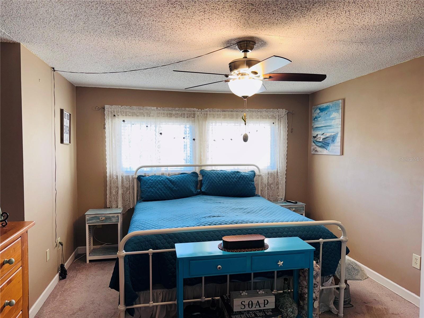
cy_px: 159
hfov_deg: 71.6
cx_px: 212
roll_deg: -0.6
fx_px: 294
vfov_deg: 56.8
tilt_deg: -3.0
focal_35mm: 24
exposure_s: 1/24
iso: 50
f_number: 1.78
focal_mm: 6.76
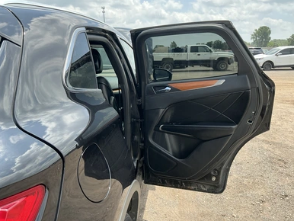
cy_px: 107
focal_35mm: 29
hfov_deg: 61.6
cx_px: 142
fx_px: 246
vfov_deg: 48.3
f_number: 1.8
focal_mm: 3
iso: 25
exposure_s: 1/666
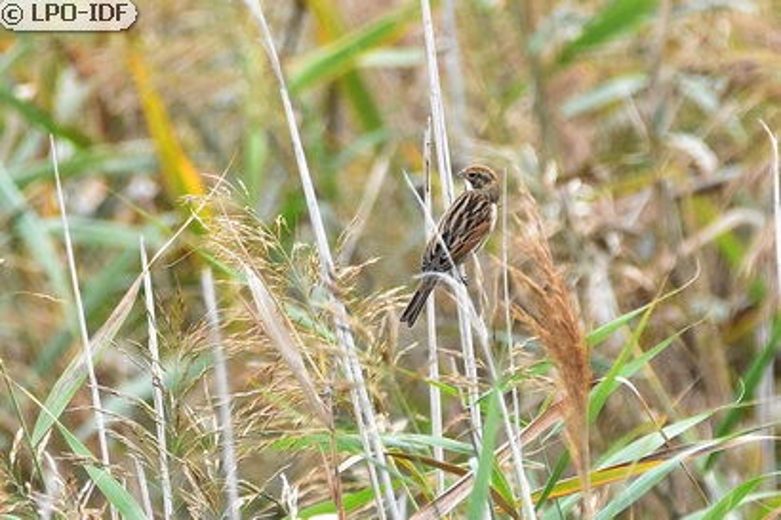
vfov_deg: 1.5
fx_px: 19516
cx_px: 390
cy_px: 260
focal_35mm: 900
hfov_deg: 2.3
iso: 5000
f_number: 9
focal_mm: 600
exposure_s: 1/1600
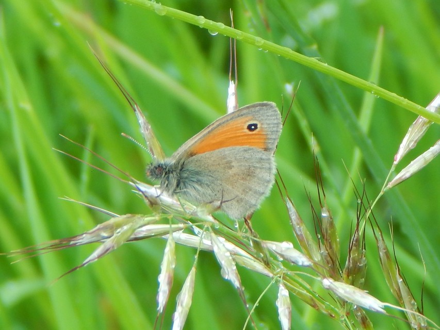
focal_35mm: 250
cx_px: 220
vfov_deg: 5.9
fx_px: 3178
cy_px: 165
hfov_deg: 7.9
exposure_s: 1/100
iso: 125
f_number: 5.6
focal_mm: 44.9
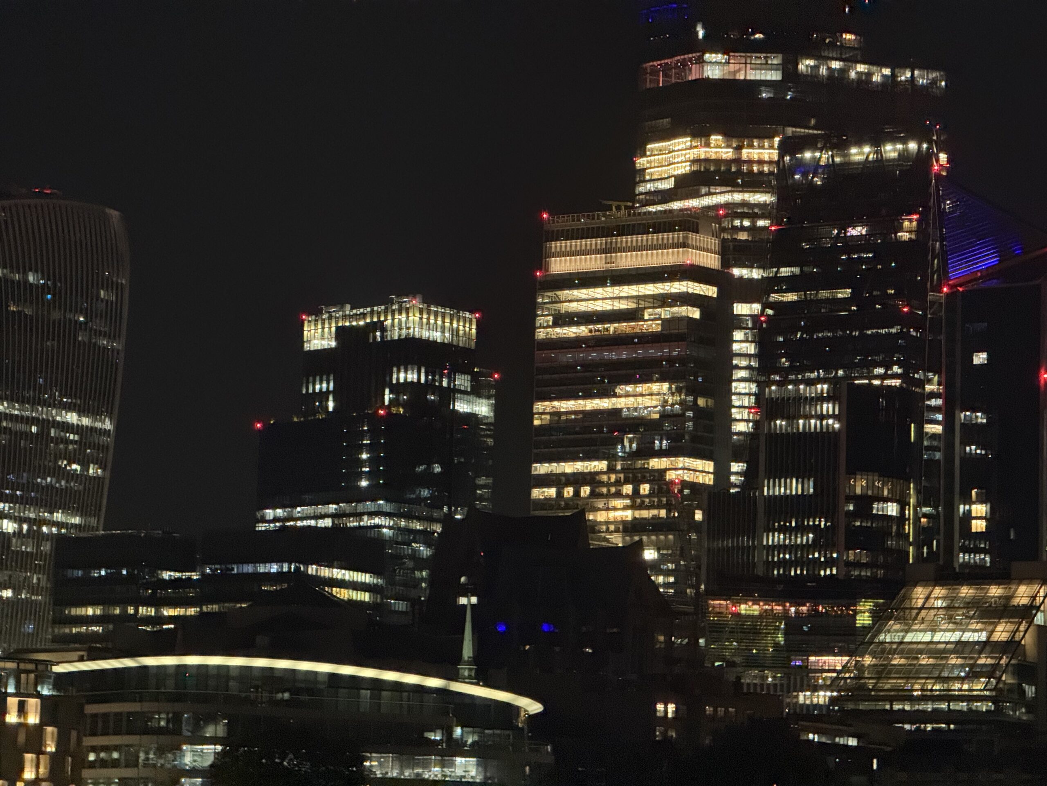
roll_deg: -1.8
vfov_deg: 12.3
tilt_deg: +6.7
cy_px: 393
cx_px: 524
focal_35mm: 120
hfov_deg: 16.4
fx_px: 3630
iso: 2000
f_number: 2.8
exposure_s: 1/25
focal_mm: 15.66
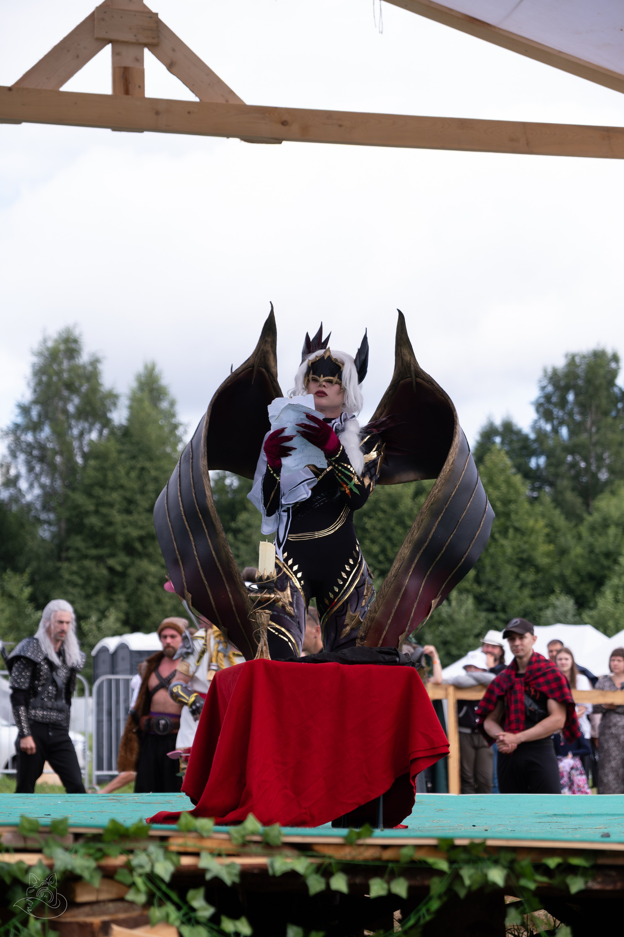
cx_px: 312
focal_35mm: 83
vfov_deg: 24.5
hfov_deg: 16.5
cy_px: 468
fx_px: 2158
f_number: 3.2
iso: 200
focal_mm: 55
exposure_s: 1/1250
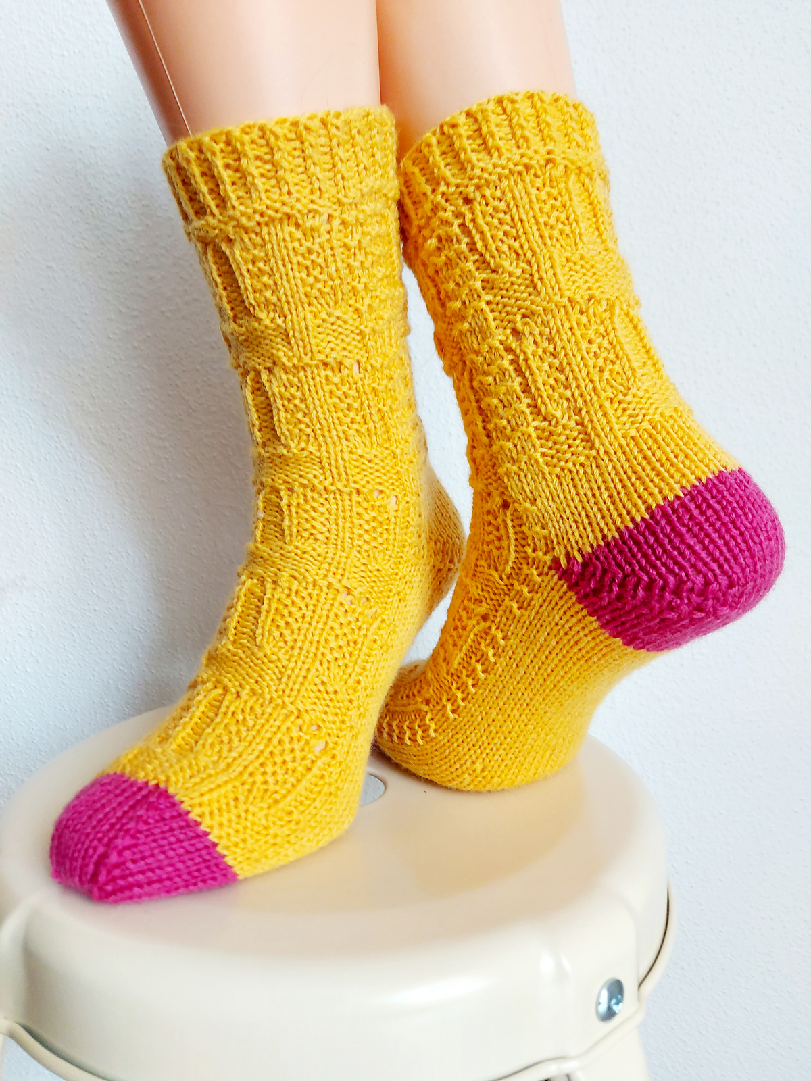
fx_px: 750
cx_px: 406
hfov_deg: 56.8
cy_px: 540
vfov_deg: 71.6
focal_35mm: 24
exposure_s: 1/50
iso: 160
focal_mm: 5.23
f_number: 1.8
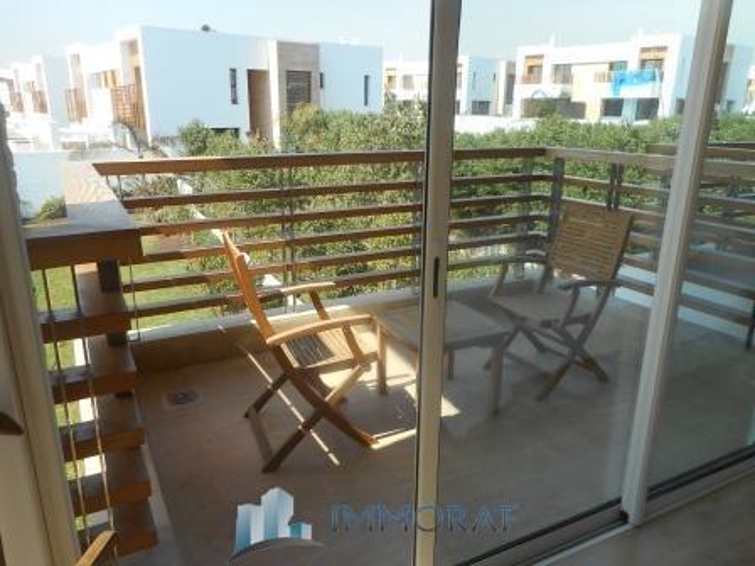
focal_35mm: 25
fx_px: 545
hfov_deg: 69.4
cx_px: 378
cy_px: 283
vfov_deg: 54.9
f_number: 3.7
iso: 80
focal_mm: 4.5
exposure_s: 1/320
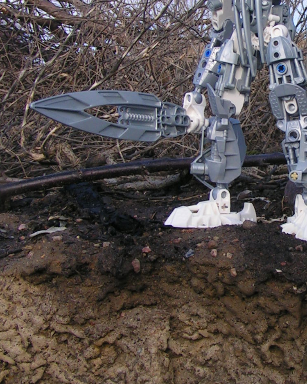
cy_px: 110
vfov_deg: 23.4
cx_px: 286
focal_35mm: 81
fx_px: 920
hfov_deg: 18.6
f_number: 5.6
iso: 50
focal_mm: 5.8
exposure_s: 1/200
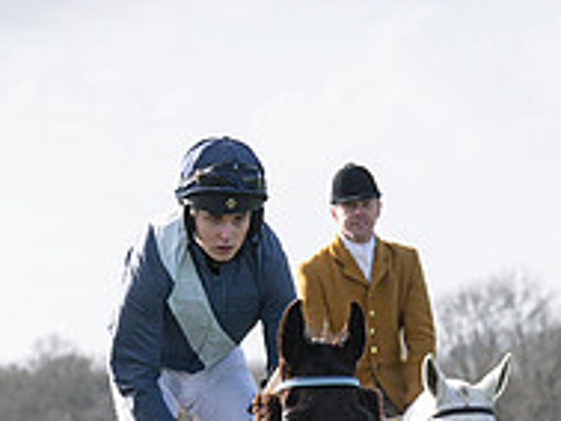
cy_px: 540
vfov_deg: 3.1
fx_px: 7898
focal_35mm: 487
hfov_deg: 4.1
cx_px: 511
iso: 400
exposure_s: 1/1250
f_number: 5
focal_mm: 95
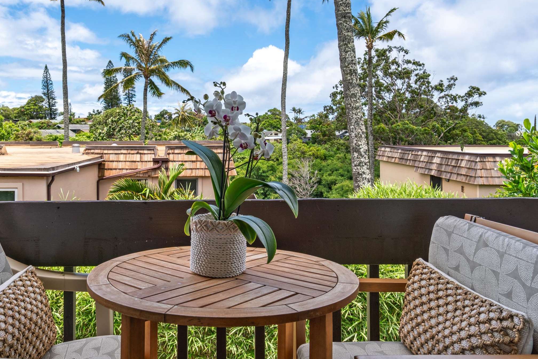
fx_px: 478
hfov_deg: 58.4
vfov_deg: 40.8
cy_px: 135
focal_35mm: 32
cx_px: 222
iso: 100
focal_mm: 21
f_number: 8
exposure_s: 1/80
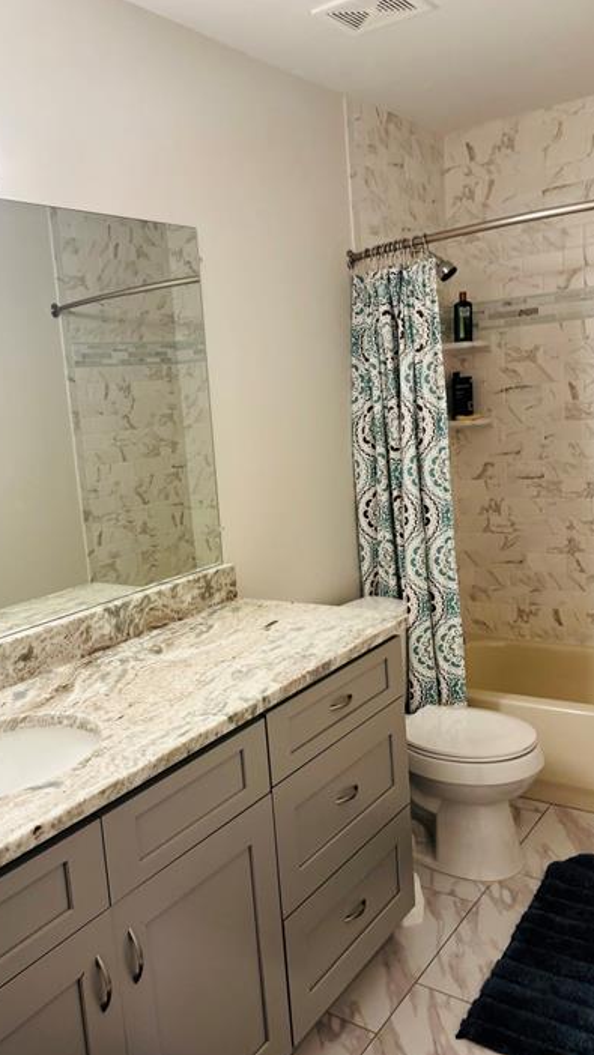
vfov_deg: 62.6
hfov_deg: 37.5
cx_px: 220
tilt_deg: -11.4
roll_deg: +5.9
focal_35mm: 31
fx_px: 868
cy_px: 549
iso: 125
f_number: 1.6
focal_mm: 5.96
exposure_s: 1/60
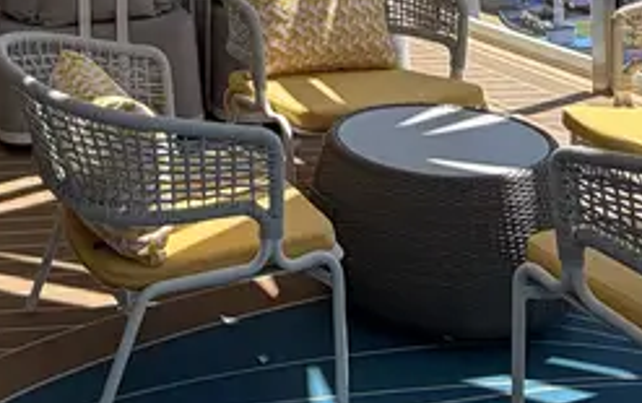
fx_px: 1261
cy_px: -234
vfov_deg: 16.3
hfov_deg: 27.3
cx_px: 42
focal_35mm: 72
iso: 25
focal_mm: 2.22
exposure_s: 1/770
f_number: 2.2
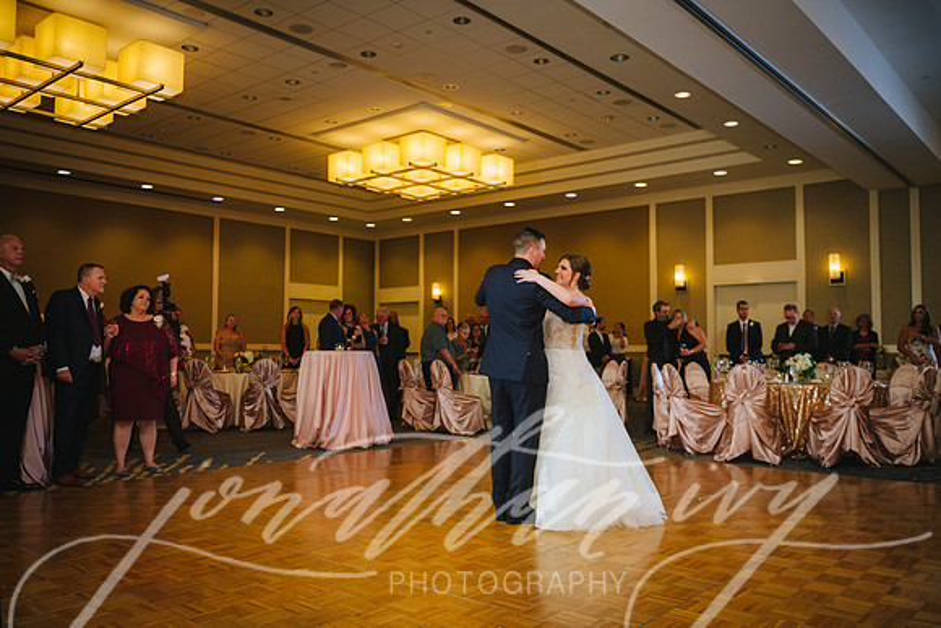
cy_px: 314
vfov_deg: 42.7
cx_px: 459
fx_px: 803
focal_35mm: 31
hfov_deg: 60.7
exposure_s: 1/160
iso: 1000
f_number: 2.8
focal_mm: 30
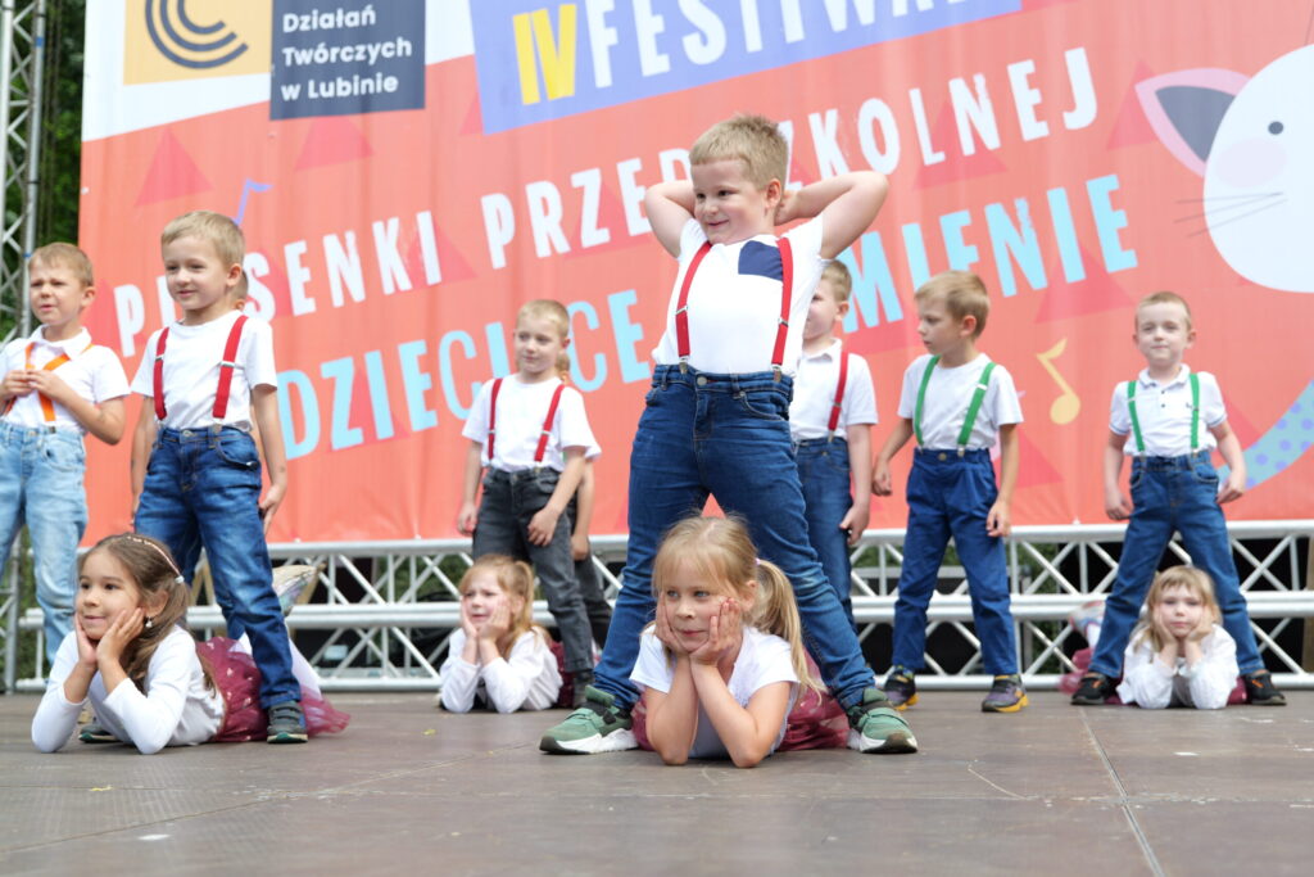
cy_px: 438
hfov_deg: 42.7
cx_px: 657
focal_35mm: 46
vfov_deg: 29.3
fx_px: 1679
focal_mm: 46
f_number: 4
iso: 100
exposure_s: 1/125
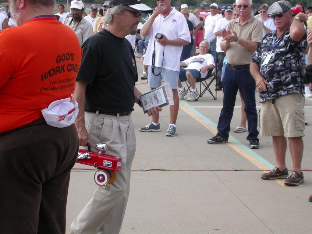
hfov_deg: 23.8
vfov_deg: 18.0
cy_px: 117
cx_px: 156
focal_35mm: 82
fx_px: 739
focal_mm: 17.1
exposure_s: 1/388
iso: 100
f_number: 5.1
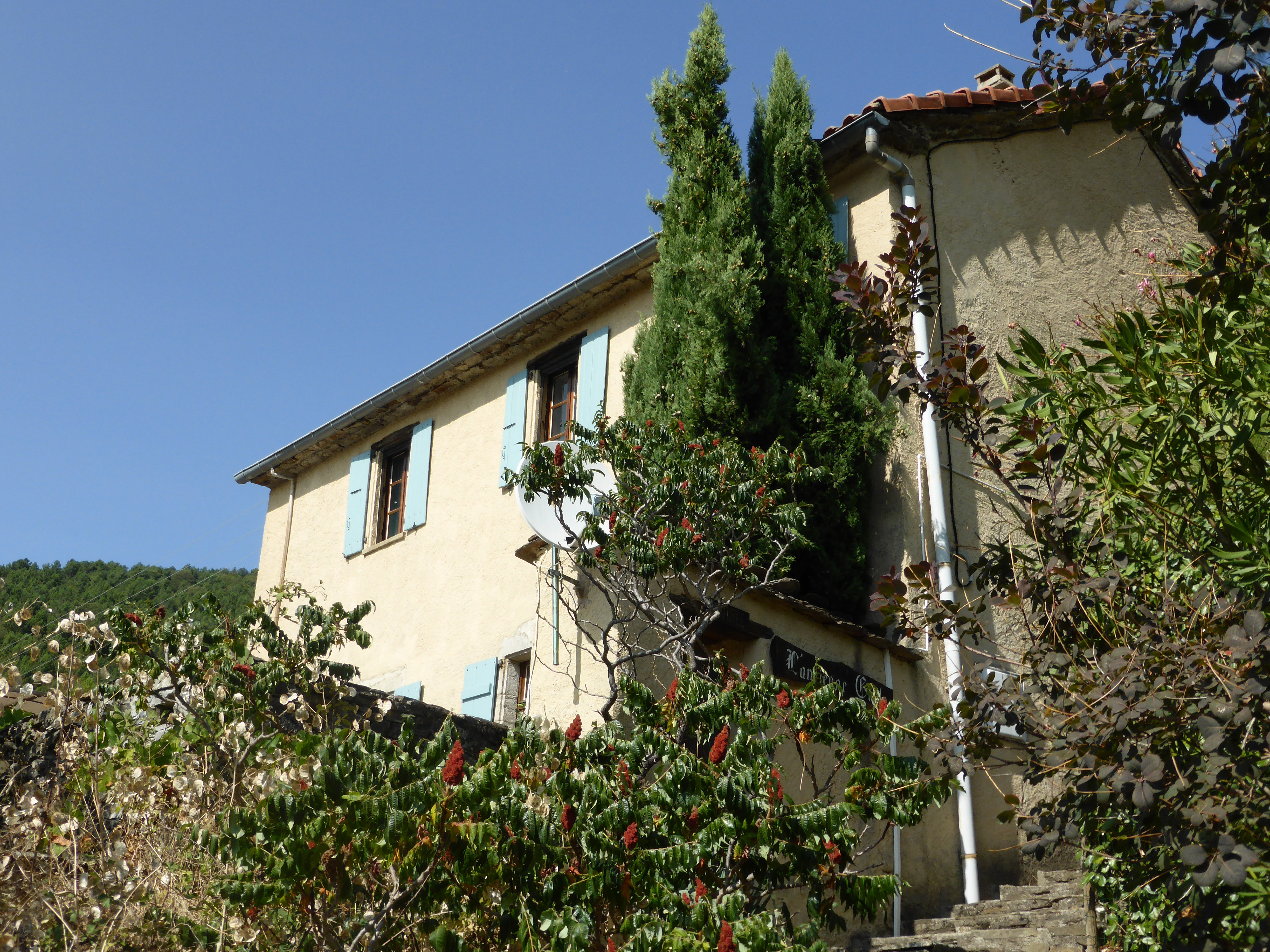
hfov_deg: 45.8
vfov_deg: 35.1
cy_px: 476
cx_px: 635
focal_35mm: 41
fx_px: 1504
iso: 100
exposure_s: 1/800
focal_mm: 7.4
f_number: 3.9
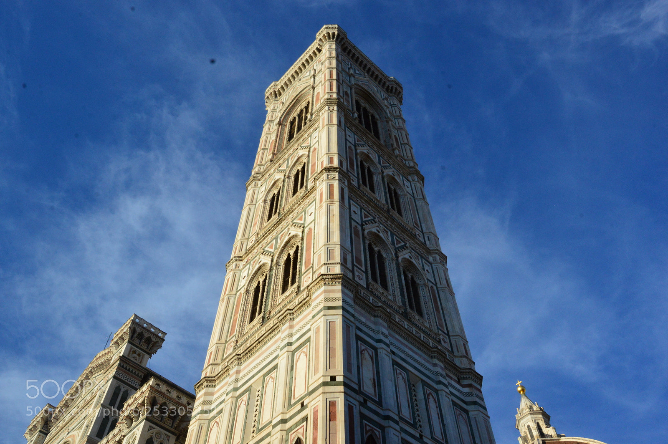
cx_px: 334
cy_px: 222
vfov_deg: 41.6
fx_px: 584
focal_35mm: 32
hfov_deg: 59.5
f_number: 18
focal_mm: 21
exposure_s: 1/250
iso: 800
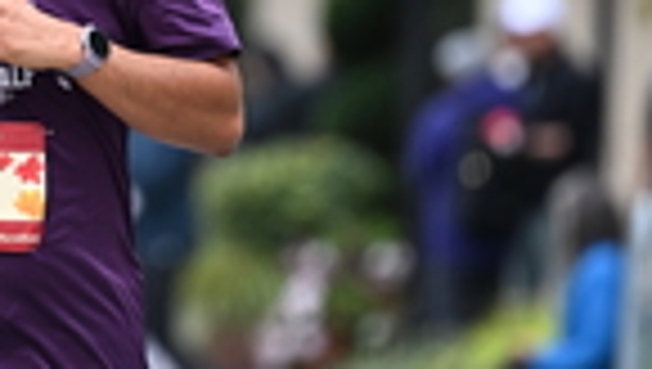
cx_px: -29
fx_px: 13416
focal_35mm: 775
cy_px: -40
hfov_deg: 2.8
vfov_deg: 1.6
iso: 640
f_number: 2.8
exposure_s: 1/1600
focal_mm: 195
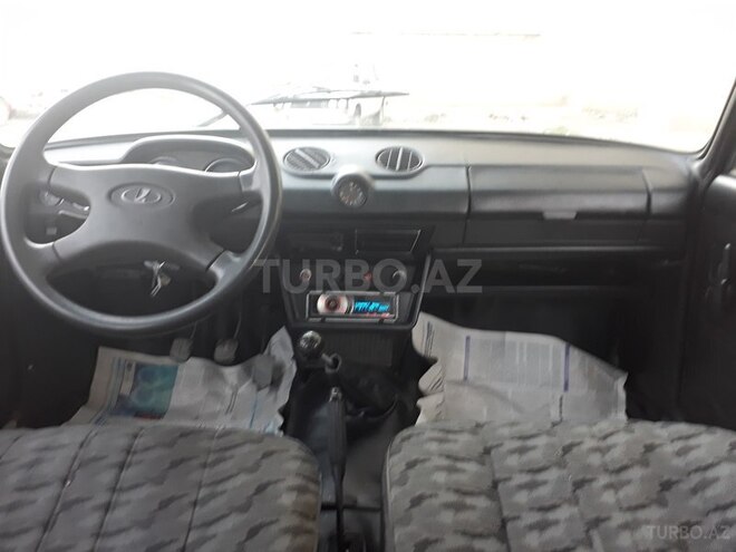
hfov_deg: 65.3
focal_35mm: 27
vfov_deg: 51.4
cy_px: 276
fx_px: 574
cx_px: 368
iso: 200
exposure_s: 1/17
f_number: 1.9
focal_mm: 3.6
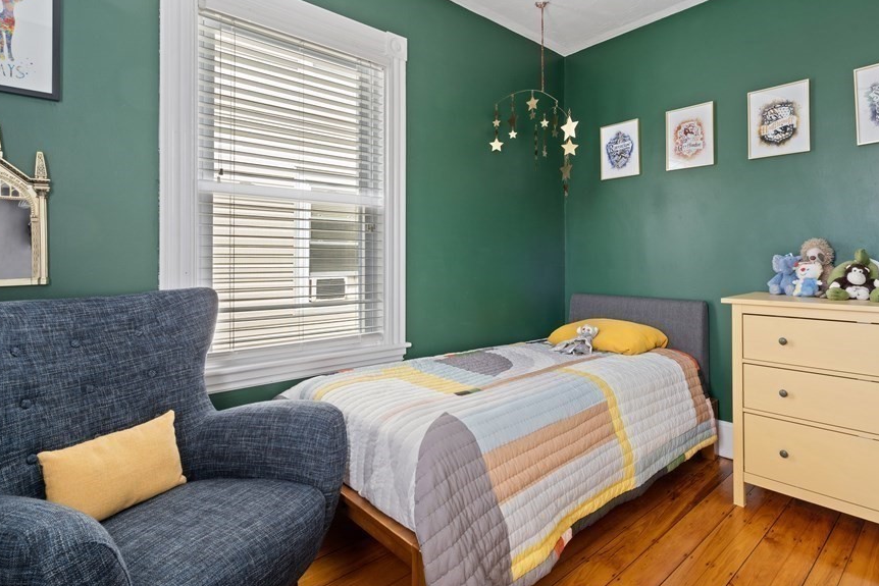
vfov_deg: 64.4
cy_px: 258
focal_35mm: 19
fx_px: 464
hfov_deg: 86.2
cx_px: 509
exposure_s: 1/2
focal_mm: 16
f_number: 11
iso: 800
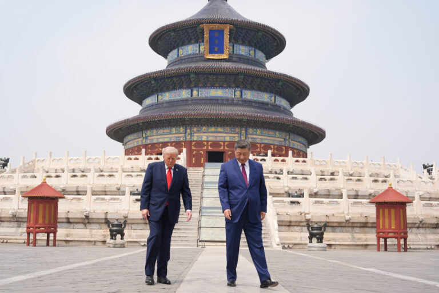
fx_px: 561
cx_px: 220
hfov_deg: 42.7
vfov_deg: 29.2
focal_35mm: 46
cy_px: 146
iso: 250
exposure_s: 1/2500
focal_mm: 46
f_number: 3.5
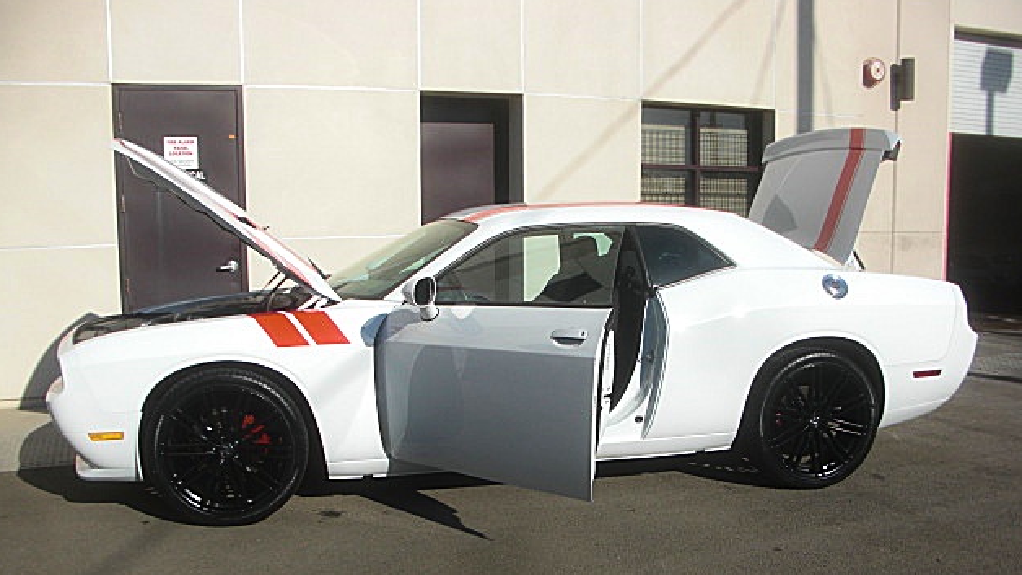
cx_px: 516
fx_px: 1084
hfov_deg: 50.5
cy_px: 383
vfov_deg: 29.5
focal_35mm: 40
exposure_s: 1/200
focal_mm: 6.3
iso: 50
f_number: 7.9
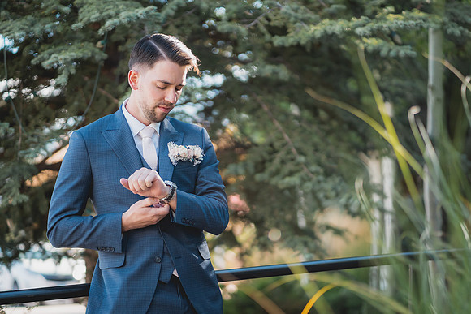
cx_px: 236
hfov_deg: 22.4
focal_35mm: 91
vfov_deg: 15.1
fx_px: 1189
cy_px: 157
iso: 1000
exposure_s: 1/2500
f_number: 1.8
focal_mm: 85
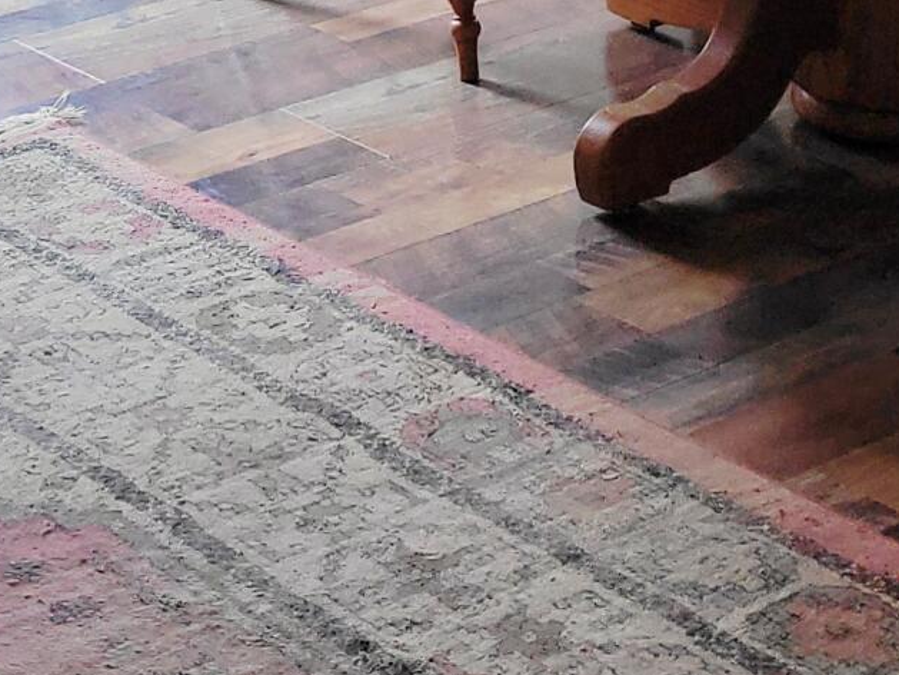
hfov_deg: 15.8
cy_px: -543
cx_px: 227
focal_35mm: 124
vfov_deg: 11.1
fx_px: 3221
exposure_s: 1/120
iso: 125
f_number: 1.8
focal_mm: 5.4
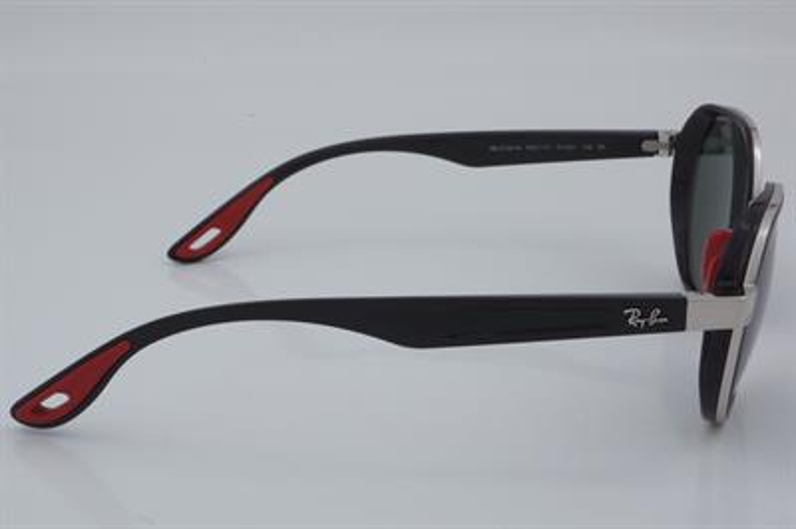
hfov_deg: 29.9
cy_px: 264
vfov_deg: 20.1
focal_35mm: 68
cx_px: 398
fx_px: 1491
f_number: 32
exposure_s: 1/4
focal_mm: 45
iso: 100
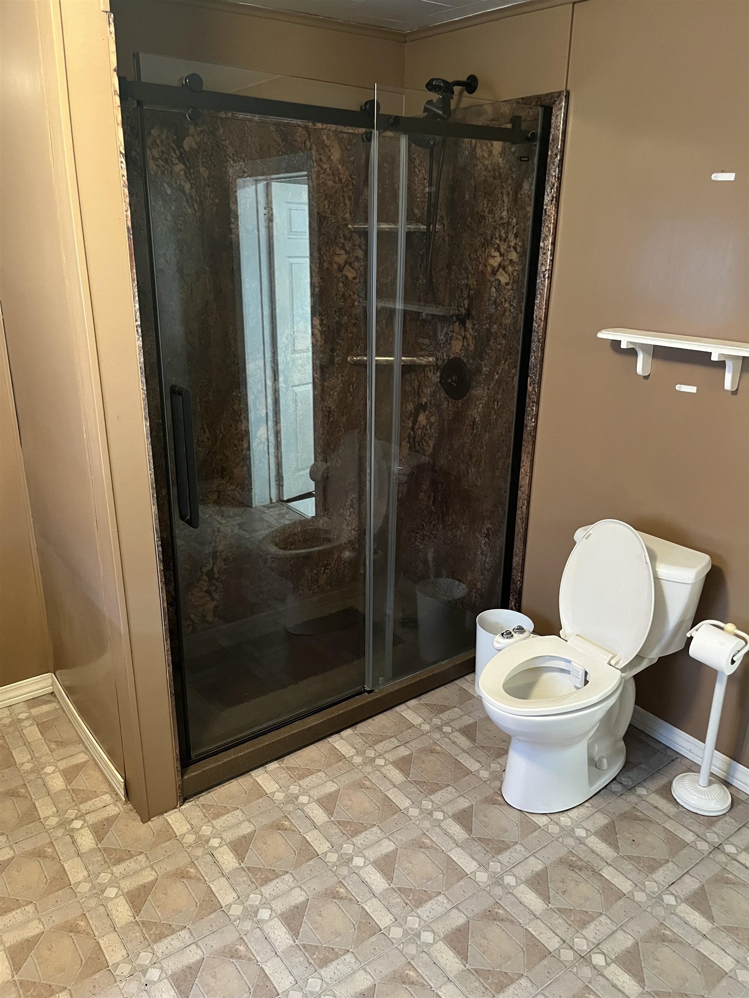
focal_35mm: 26
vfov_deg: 67.3
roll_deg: -1.5
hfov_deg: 53.1
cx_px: 374
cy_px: 499
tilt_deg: -20.2
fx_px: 750
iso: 500
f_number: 1.6
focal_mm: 5.1
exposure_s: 1/30
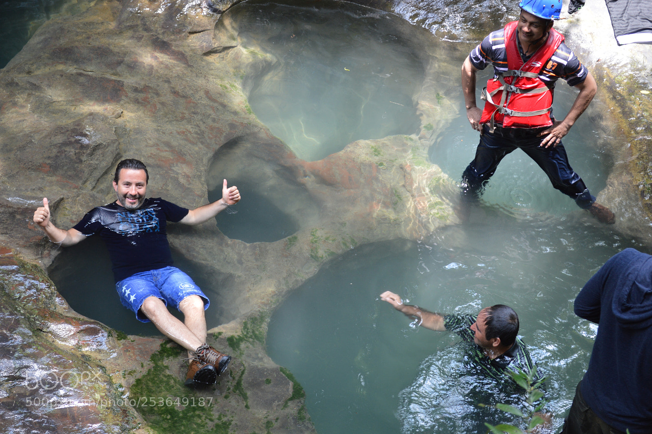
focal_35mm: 63
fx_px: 1140
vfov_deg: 21.5
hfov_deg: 31.9
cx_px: 326
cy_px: 217
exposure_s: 1/60
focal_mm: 42
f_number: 5.3
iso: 400
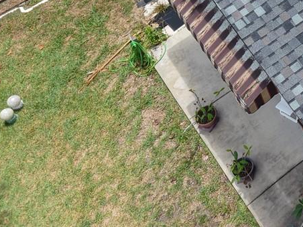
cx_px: 484
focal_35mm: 85
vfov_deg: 15.6
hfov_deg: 19.4
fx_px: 744
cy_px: -143
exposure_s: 1/3200
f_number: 1.8
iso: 250
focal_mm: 8.67
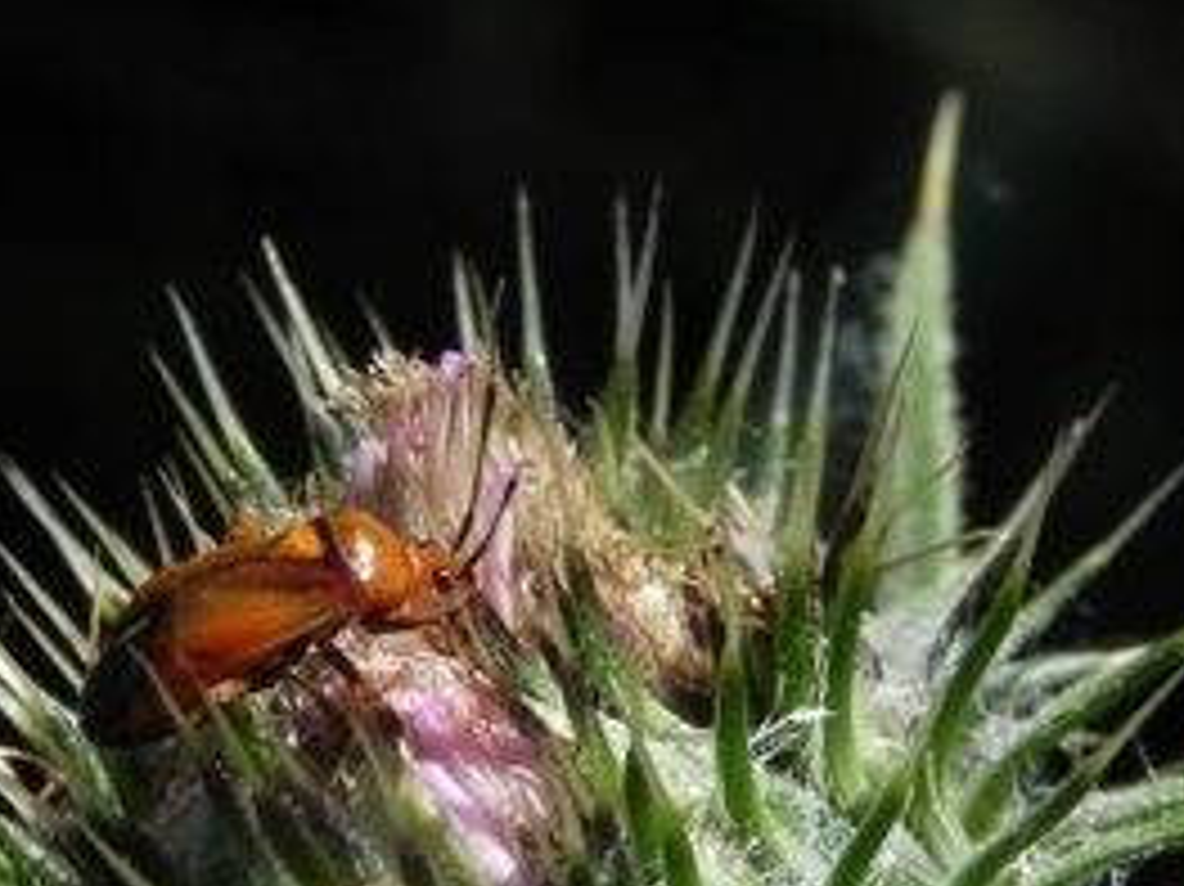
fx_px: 10051
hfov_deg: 6.7
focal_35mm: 294
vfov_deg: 5.1
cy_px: 643
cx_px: 225
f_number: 8
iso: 160
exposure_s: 1/288
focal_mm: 23
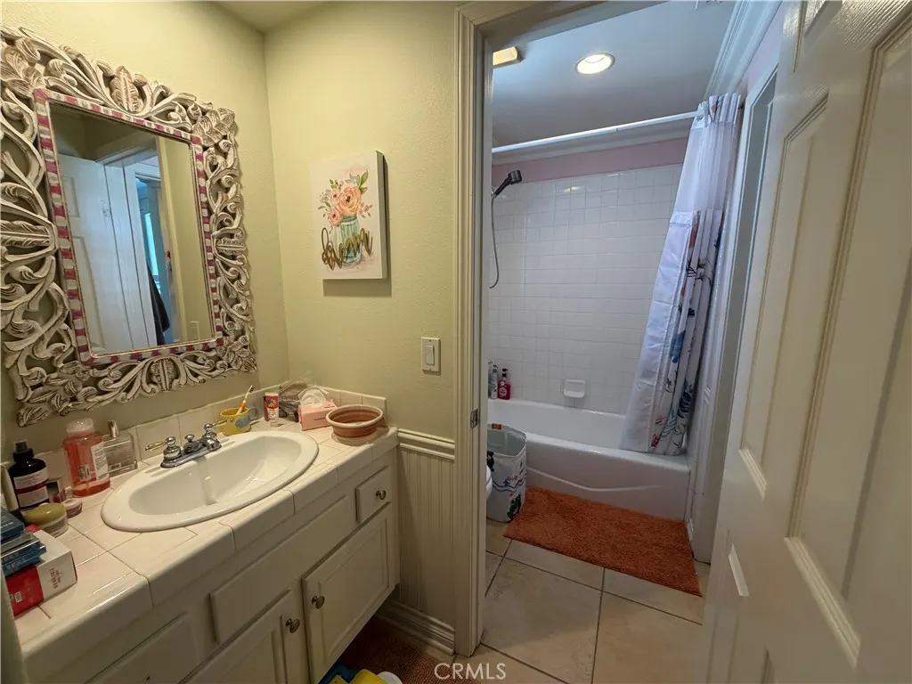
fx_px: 369
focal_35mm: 14
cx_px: 456
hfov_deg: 102.1
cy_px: 342
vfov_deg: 85.7
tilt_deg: -8.9
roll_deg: -0.1
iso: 250
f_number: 2.2
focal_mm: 2.22
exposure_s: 1/120
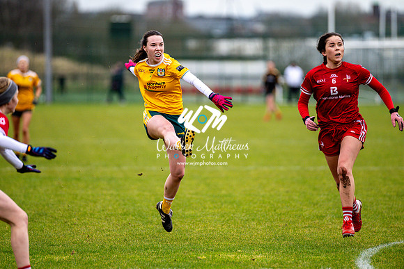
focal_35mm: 300
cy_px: 134
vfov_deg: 4.6
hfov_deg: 6.9
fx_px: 3367
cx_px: 202
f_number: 2.8
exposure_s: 1/1000
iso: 1800
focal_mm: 300
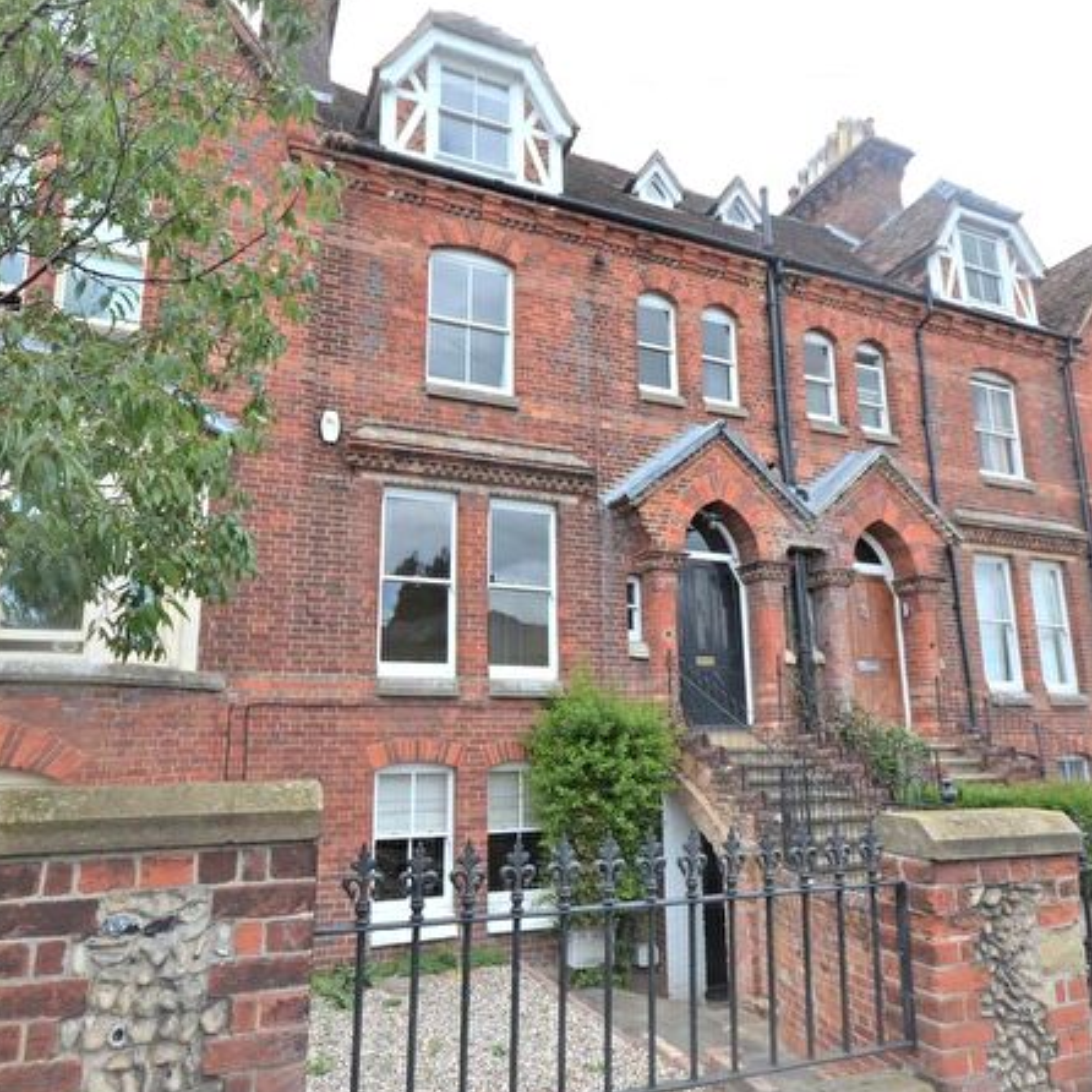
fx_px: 714
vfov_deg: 74.8
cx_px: 566
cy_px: 555
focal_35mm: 20
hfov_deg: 74.8
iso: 100
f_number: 6.3
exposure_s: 1/160
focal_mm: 10
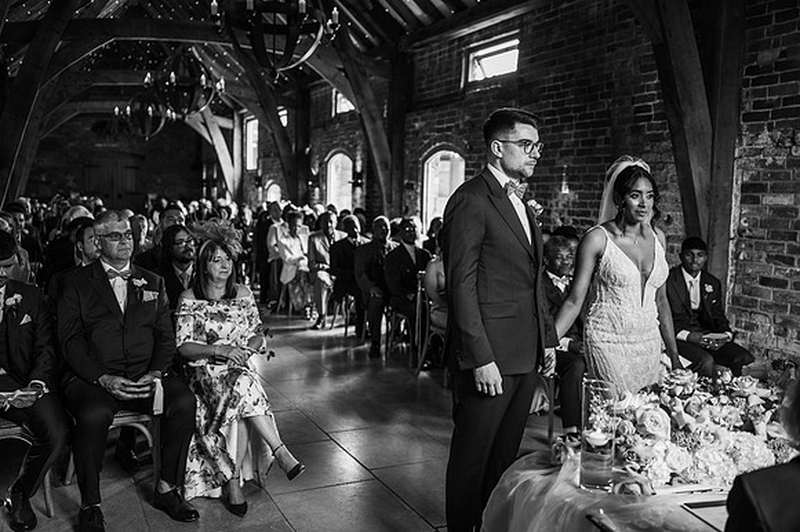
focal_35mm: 35
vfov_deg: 37.8
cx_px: 400
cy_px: 266
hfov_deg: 54.5
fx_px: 777
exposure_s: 1/200
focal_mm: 35
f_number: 2.2
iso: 720
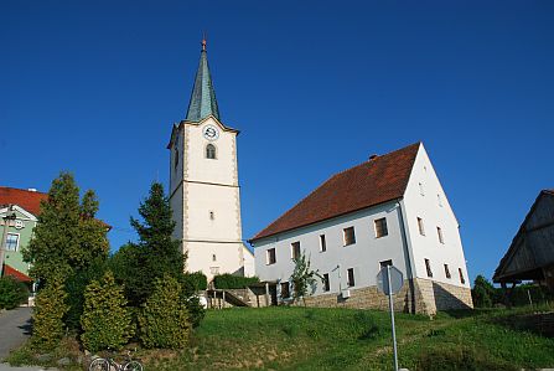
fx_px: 416
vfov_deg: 48.0
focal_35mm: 27
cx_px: 277
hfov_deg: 67.3
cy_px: 186
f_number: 10
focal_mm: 18
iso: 125
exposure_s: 1/250
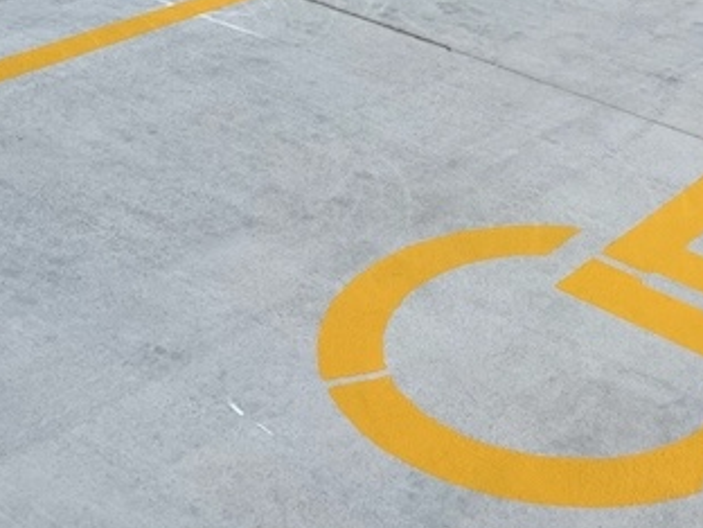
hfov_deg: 25.9
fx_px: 1523
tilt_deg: -22.6
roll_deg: +0.1
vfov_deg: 19.4
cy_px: 96
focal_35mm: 75
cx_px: 442
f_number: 1.6
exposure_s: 1/100
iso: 40
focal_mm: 5.1
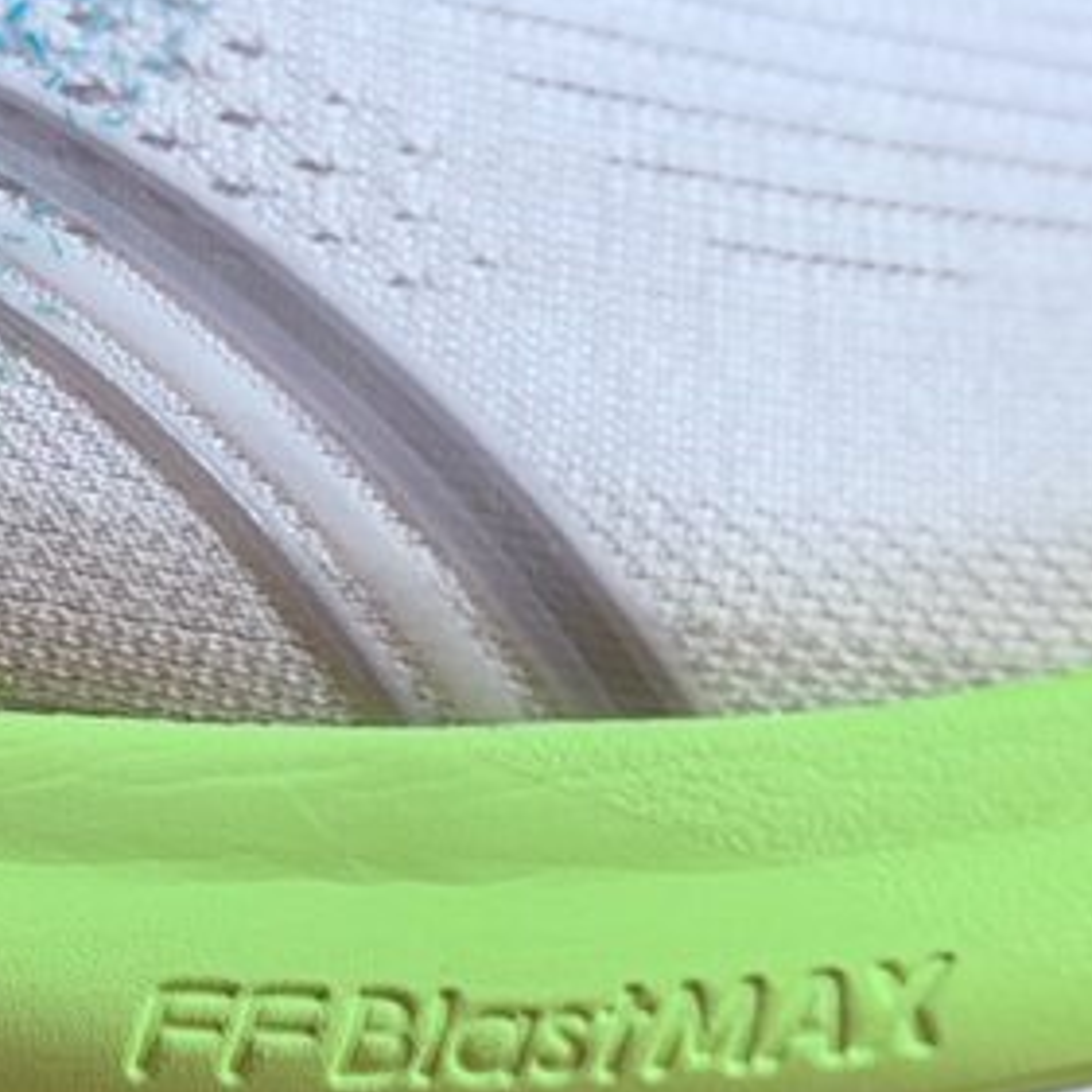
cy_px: 396
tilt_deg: -11.0
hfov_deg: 9.6
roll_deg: -0.2
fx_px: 6460
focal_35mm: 181
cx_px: 253
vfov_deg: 9.7
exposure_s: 1/100
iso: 80
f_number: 1.78
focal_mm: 6.76
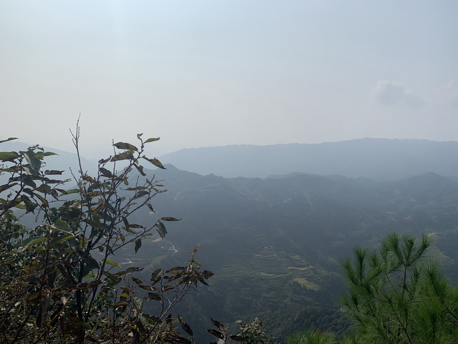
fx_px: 344
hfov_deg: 67.3
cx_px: 229
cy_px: 172
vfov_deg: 53.1
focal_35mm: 26
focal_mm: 4.25
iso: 25
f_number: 1.8
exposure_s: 1/11765
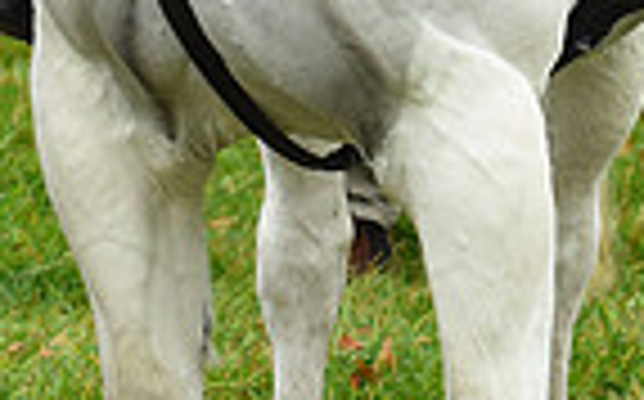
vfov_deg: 4.4
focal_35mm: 289
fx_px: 5066
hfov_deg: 7.3
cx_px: 185
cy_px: -746
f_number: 5.6
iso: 4000
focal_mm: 70
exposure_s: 1/1250
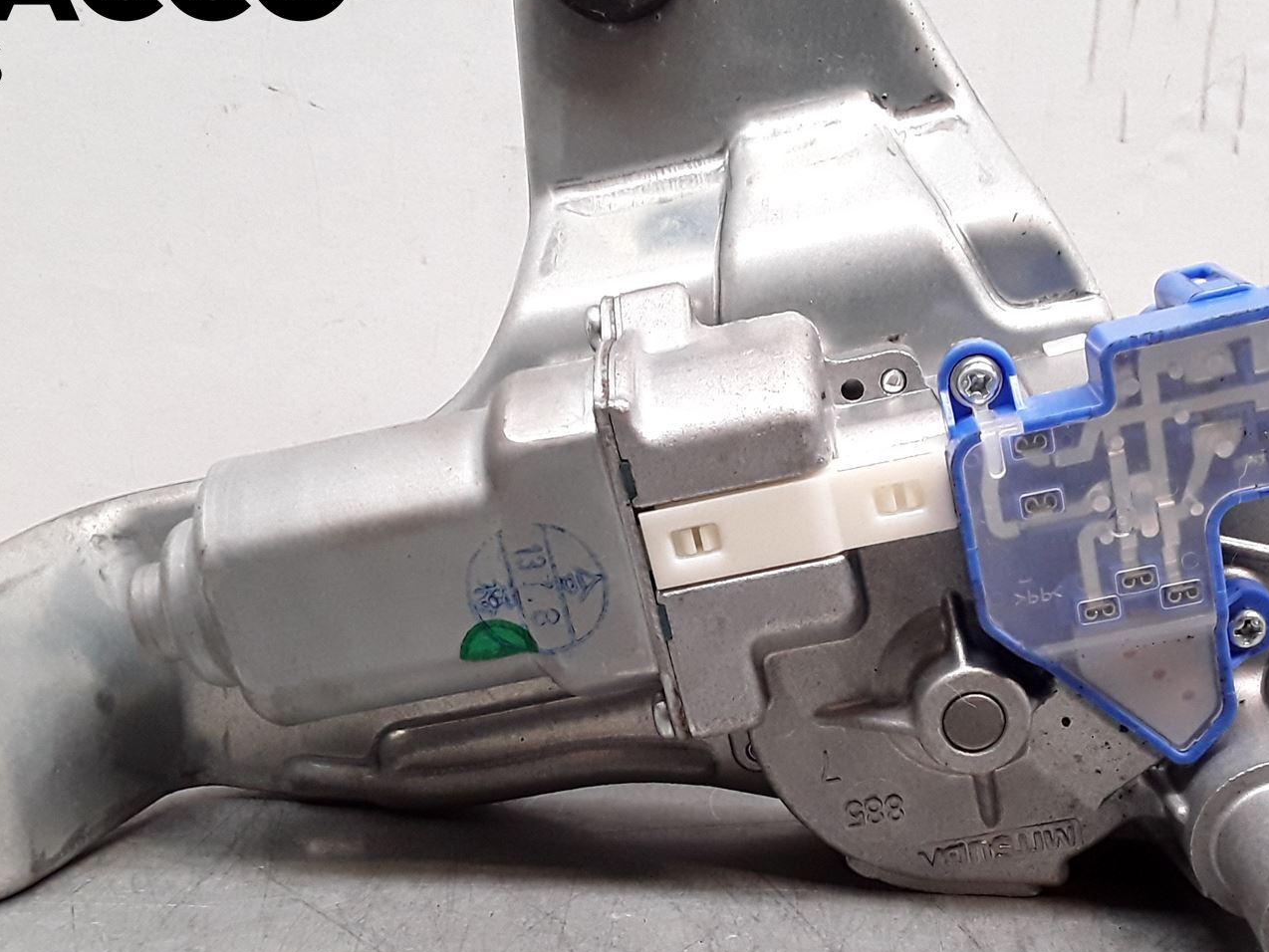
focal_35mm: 45
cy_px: 678
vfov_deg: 31.8
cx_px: 762
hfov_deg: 41.9
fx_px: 1650
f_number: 1.9
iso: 100
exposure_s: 1/100
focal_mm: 2.91
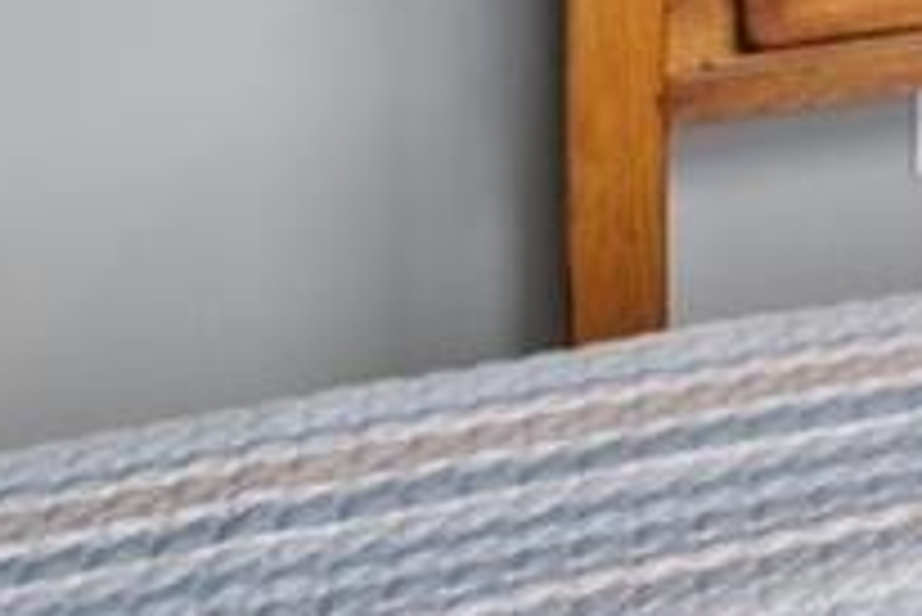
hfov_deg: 12.6
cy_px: -798
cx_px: 2348
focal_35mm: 117
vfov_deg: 10.3
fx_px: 2999
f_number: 8
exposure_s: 1/25
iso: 400
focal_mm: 15
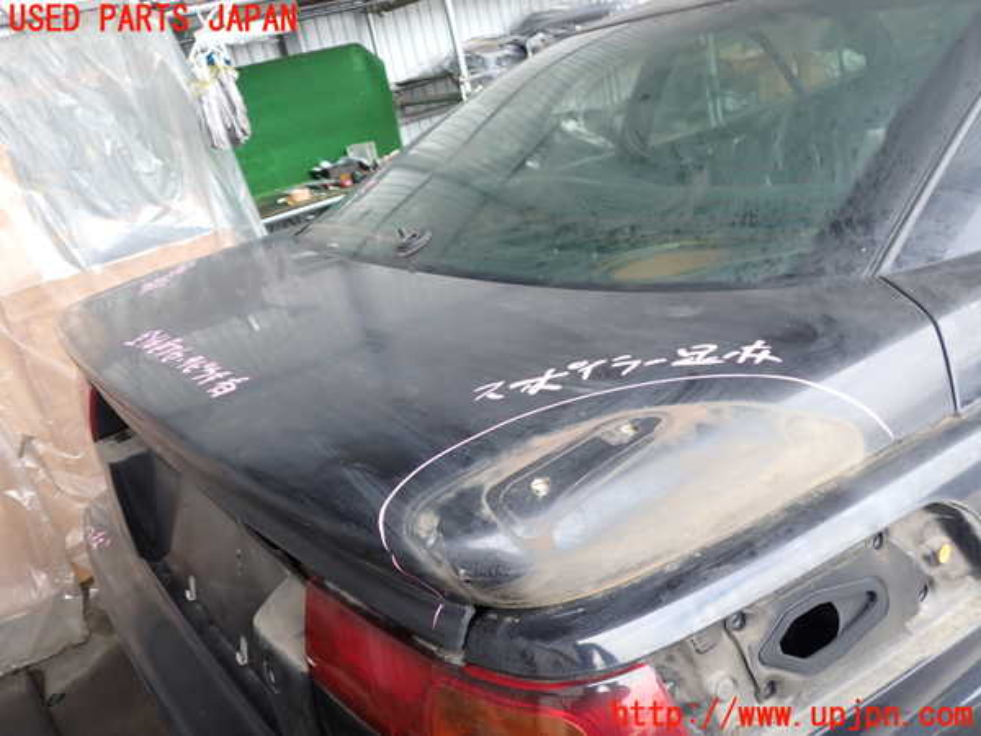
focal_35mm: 30
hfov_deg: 60.0
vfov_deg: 46.8
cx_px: 490
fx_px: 850
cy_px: 368
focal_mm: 5.4
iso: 160
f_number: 2.3
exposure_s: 1/125
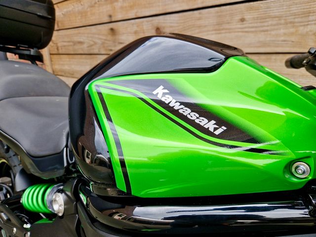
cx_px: 158
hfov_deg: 73.9
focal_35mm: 23
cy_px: 118
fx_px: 210
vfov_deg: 58.9
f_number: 1.8
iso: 50
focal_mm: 5.4
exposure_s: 1/642
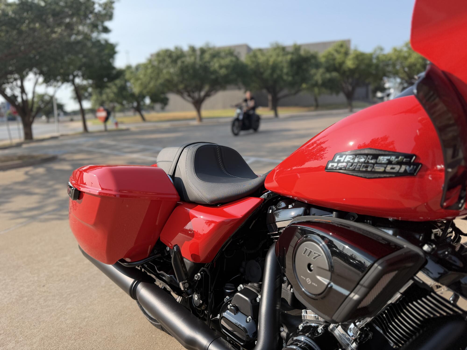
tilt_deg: -12.6
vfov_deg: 56.8
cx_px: 234
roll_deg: +3.7
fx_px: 324
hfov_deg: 71.6
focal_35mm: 24
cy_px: 175
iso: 80
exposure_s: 1/2110
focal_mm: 6.76
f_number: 1.78
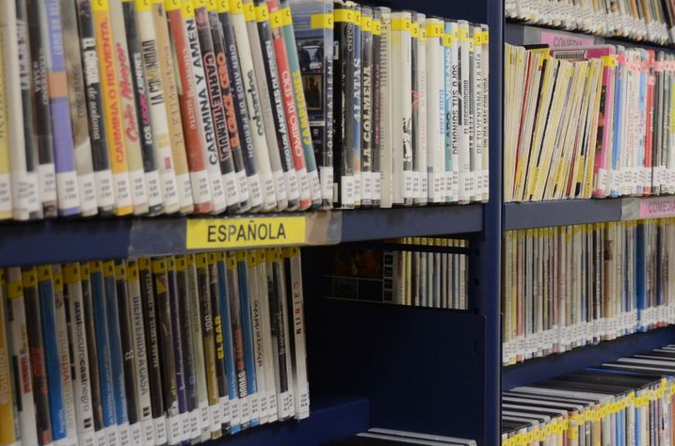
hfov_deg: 27.8
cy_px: 170
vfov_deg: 18.6
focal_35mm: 73
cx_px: 389
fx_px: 1362
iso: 1250
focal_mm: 29
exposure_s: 1/100
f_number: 4
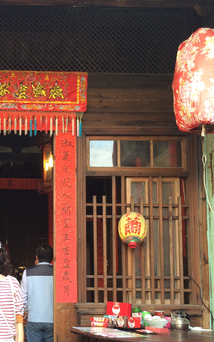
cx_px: -7
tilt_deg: +4.3
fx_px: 495
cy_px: 231
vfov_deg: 37.7
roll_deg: +1.1
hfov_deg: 23.3
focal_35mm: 53
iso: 40
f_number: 2.2
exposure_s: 1/120
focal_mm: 4.15
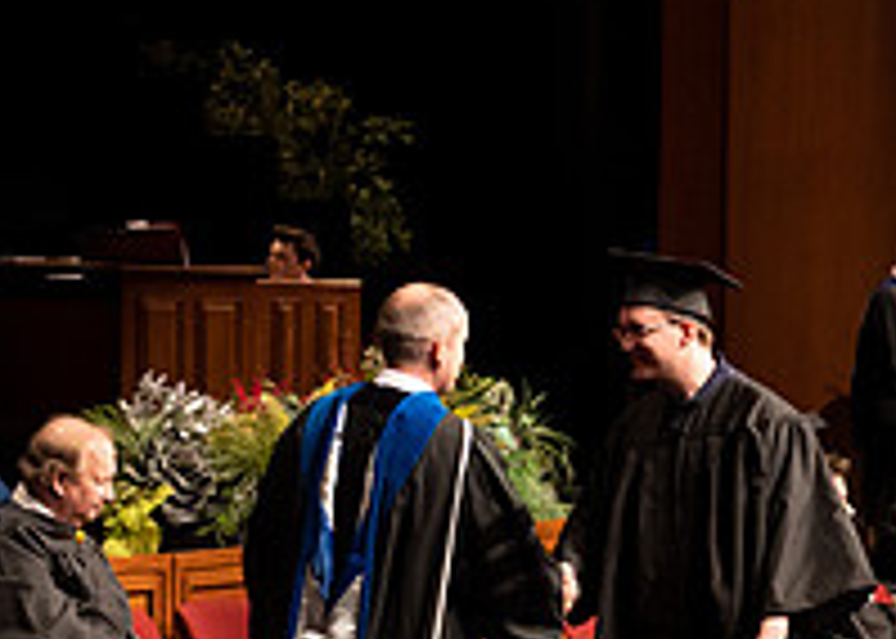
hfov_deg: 7.0
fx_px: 7123
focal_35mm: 280
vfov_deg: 5.1
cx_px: 1612
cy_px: 718
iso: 1250
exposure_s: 1/200
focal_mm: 70
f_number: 2.8
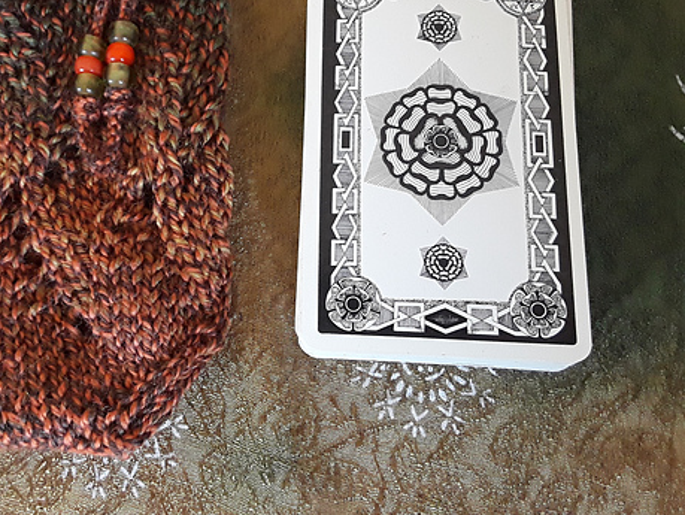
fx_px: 772
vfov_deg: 36.5
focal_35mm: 39
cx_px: 212
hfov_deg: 46.8
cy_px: 175
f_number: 1.9
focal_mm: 2.9
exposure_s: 1/15
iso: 250
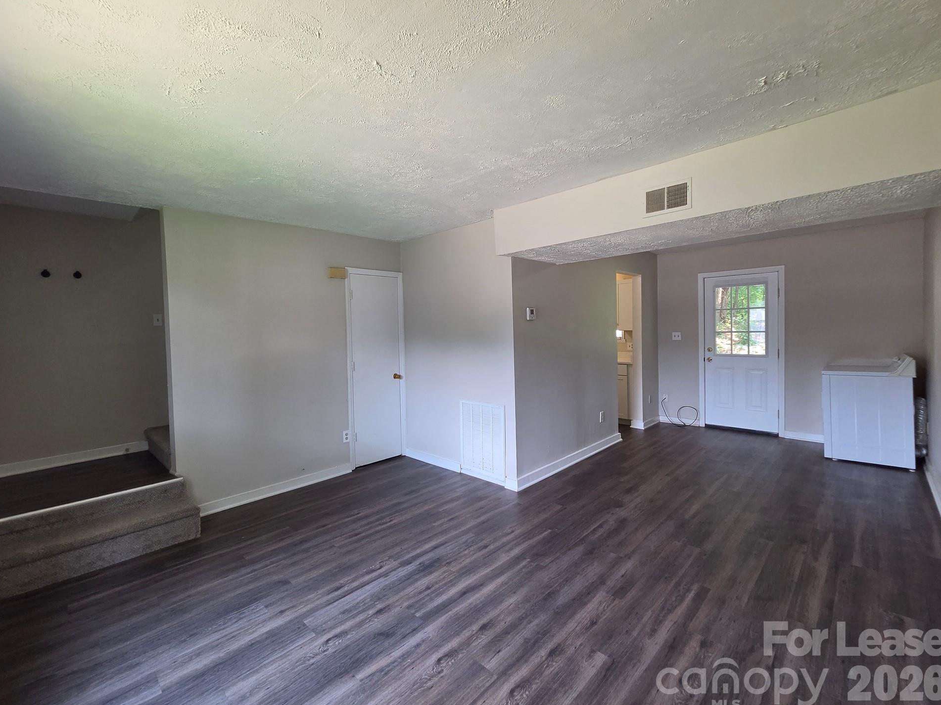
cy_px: 339
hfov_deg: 102.0
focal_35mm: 14
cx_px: 447
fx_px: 381
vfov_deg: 85.6
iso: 250
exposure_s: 1/120
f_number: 2.2
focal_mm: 2.2
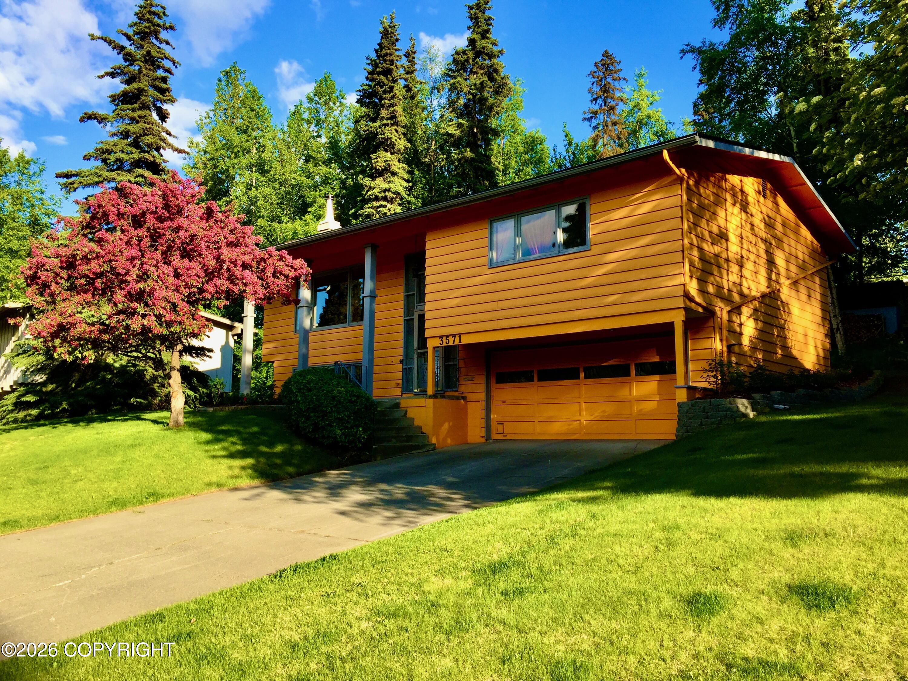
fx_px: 761
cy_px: 340
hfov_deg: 61.7
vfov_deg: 48.2
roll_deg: -0.7
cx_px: 454
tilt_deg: +7.8
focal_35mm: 29
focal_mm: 4.15
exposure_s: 1/638
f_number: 2.2
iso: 32
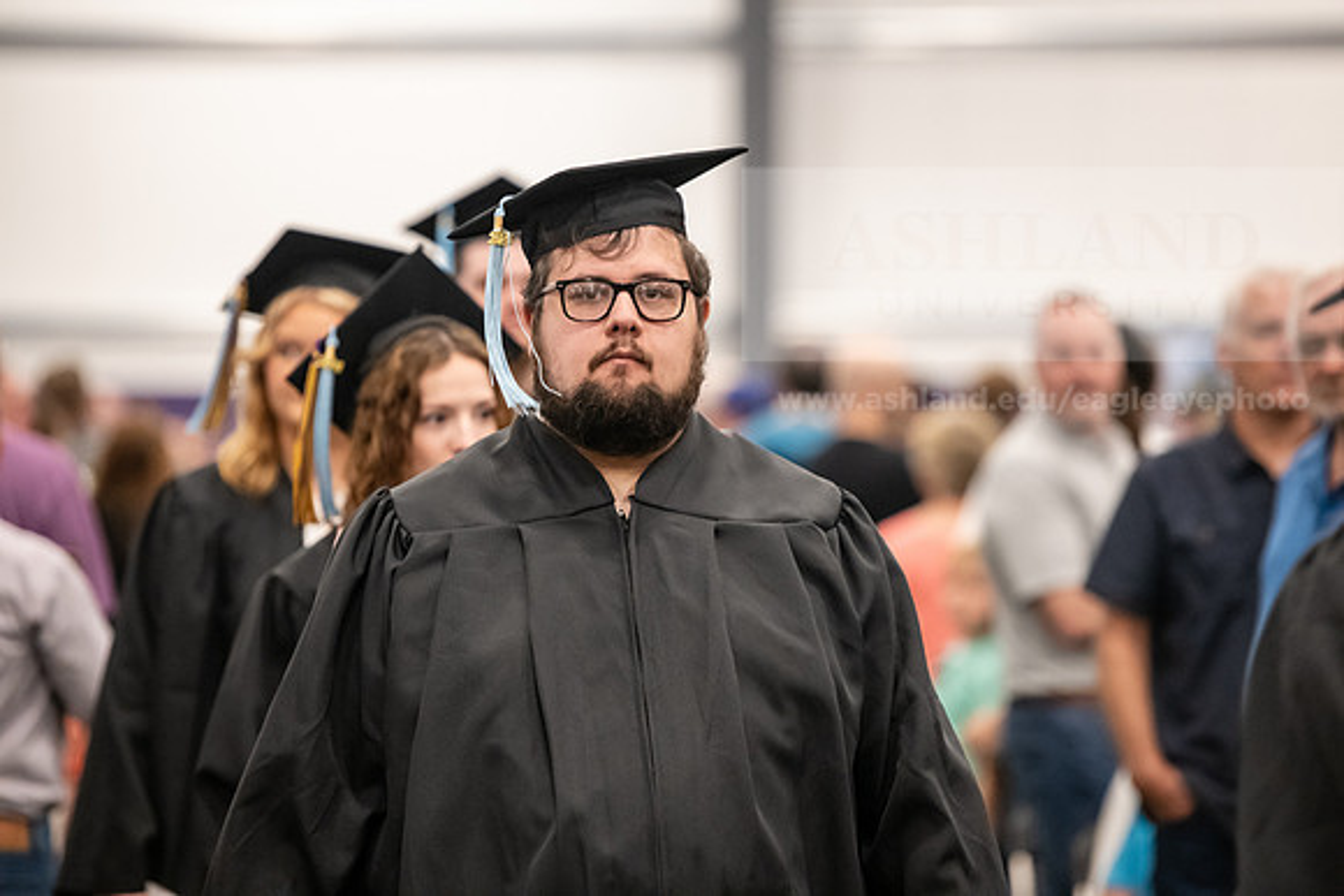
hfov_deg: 11.4
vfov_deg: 7.6
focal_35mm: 180
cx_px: 672
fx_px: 6721
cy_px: 448
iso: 3200
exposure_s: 1/200
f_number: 3.2
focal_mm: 180
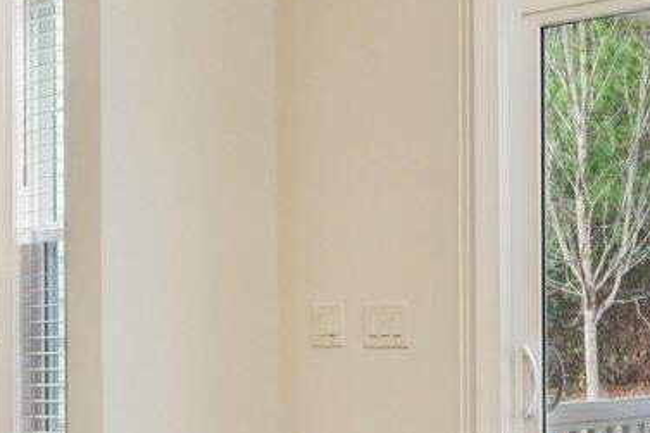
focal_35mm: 76
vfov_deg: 17.8
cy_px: 339
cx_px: 484
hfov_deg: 26.3
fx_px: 1372
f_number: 8
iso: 400
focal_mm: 14
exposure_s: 1/30
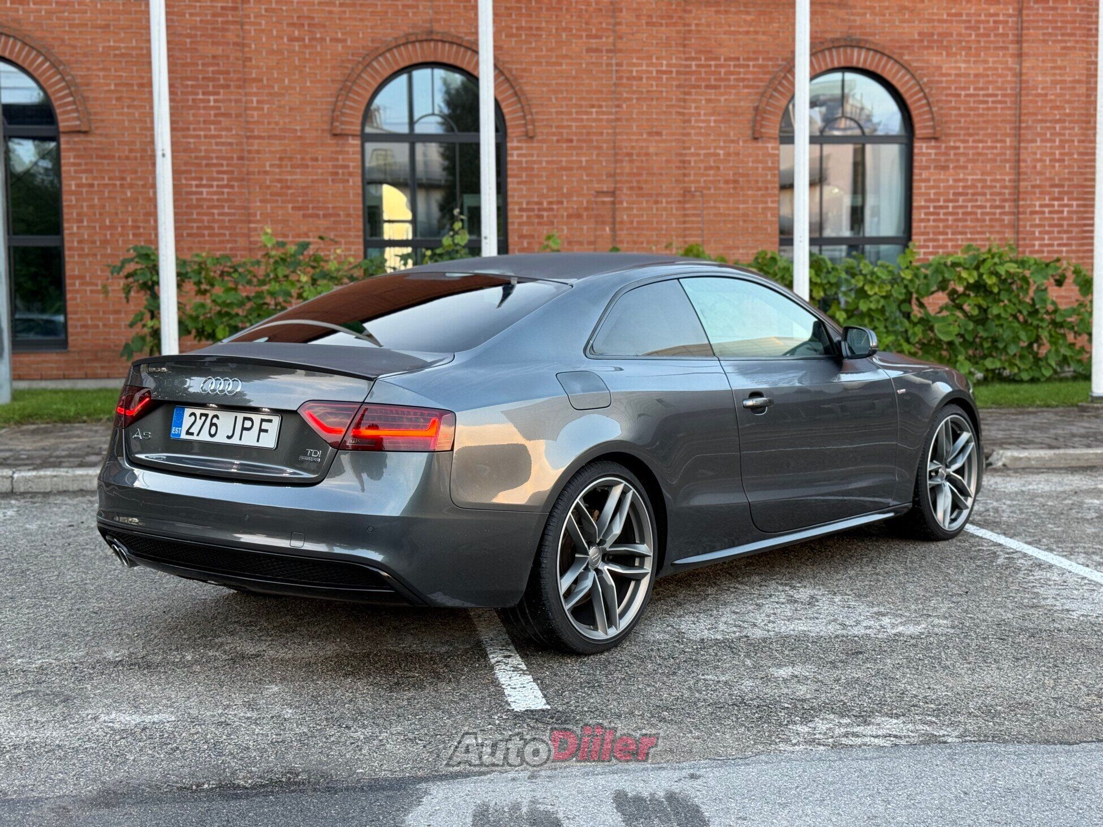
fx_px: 1530
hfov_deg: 39.7
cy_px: 414
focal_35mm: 48
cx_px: 552
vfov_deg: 30.3
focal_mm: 6.76
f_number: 1.78
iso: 80
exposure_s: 1/75
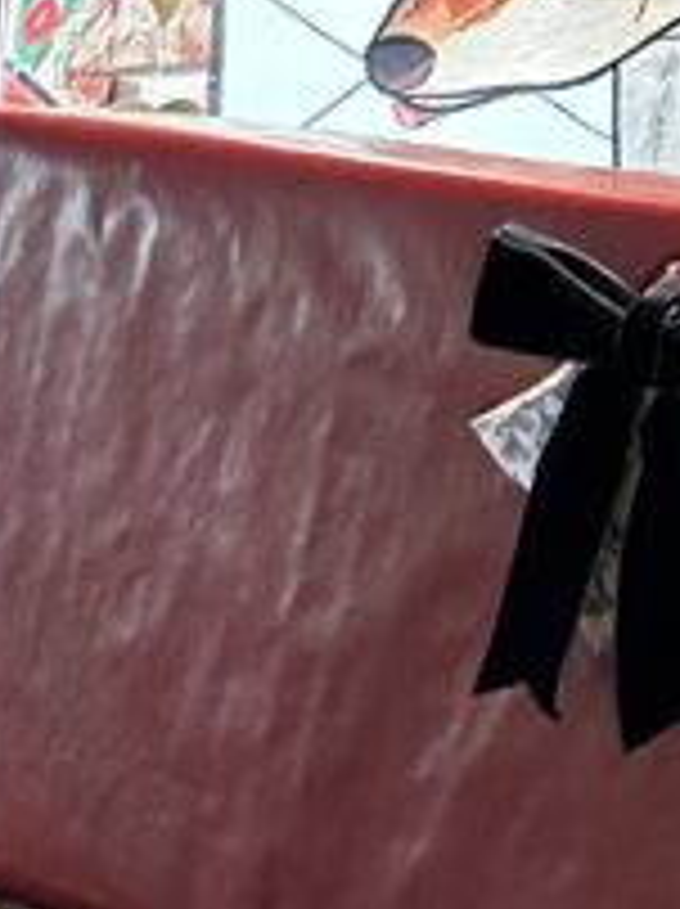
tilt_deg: -9.9
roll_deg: -1.3
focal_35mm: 132
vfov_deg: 14.7
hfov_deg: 10.0
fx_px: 3465
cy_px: 945
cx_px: -856
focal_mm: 5.7
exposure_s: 1/50
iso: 500
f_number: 1.5
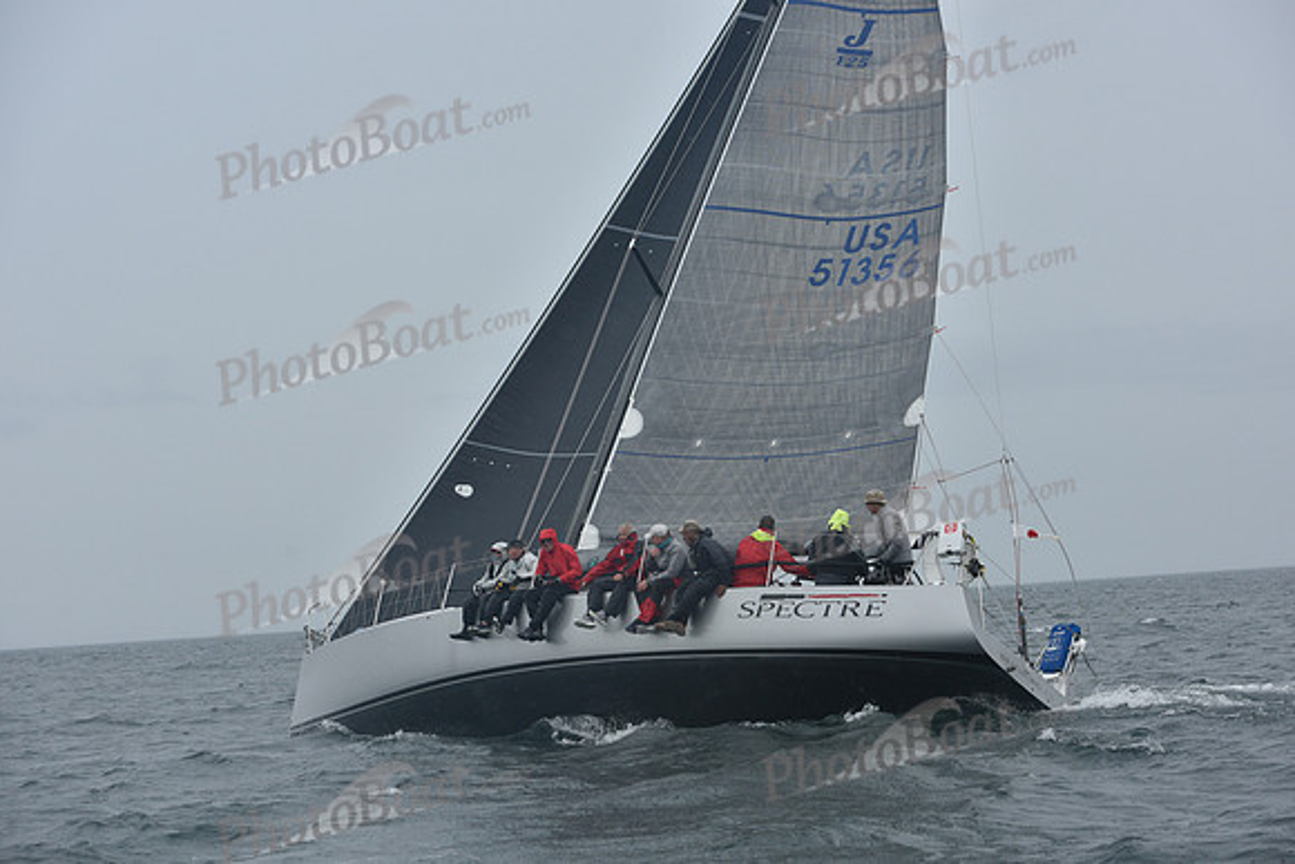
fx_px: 2519
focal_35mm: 70
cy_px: 432
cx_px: 648
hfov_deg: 28.8
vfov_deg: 19.5
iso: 320
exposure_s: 1/1000
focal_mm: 70
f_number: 6.3
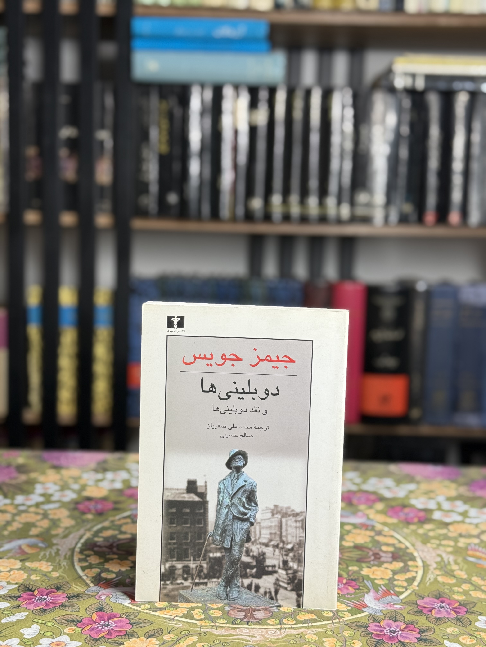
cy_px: 324
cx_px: 243
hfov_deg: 30.3
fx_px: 899
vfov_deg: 39.7
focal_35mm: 48
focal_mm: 6.76
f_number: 1.78
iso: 80
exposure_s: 1/100
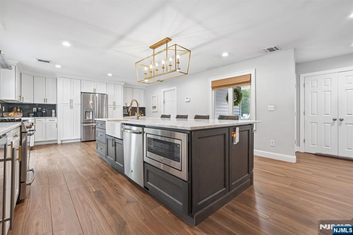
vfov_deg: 81.2
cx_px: 176
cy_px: 118
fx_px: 137
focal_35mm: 14
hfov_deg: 104.3
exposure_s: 1/5
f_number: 5.6
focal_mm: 9.6
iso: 160
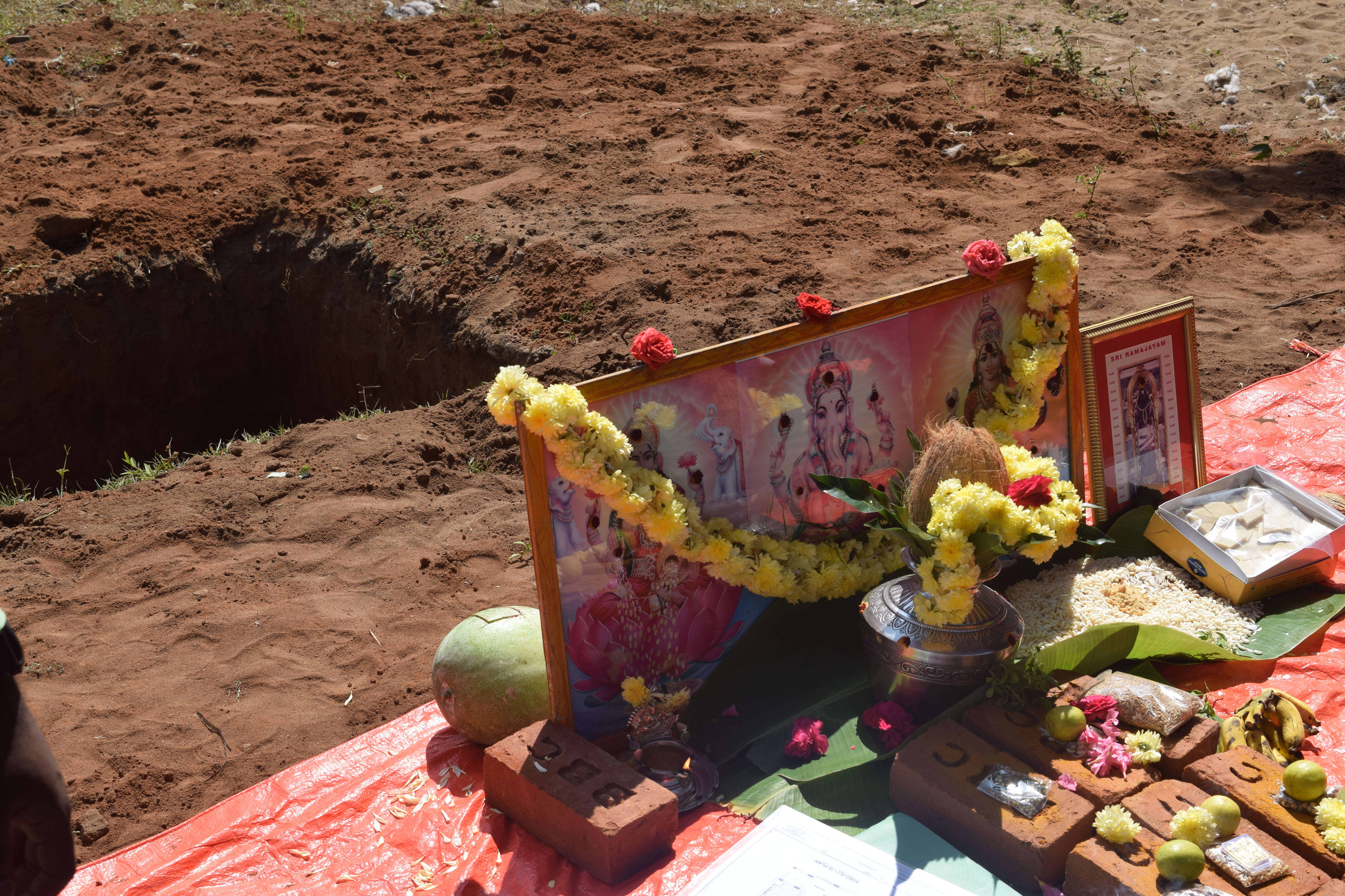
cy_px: 448
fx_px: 2129
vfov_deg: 23.8
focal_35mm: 57
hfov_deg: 35.1
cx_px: 672
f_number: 10
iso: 200
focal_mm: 38
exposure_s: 1/400
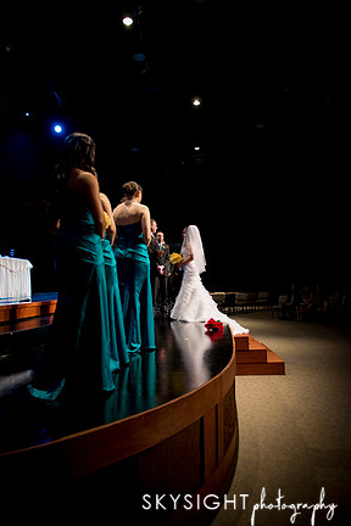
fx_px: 366
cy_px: 258
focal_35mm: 25
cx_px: 171
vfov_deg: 71.5
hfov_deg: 51.3
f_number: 2.8
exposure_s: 1/125
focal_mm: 24
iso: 1250
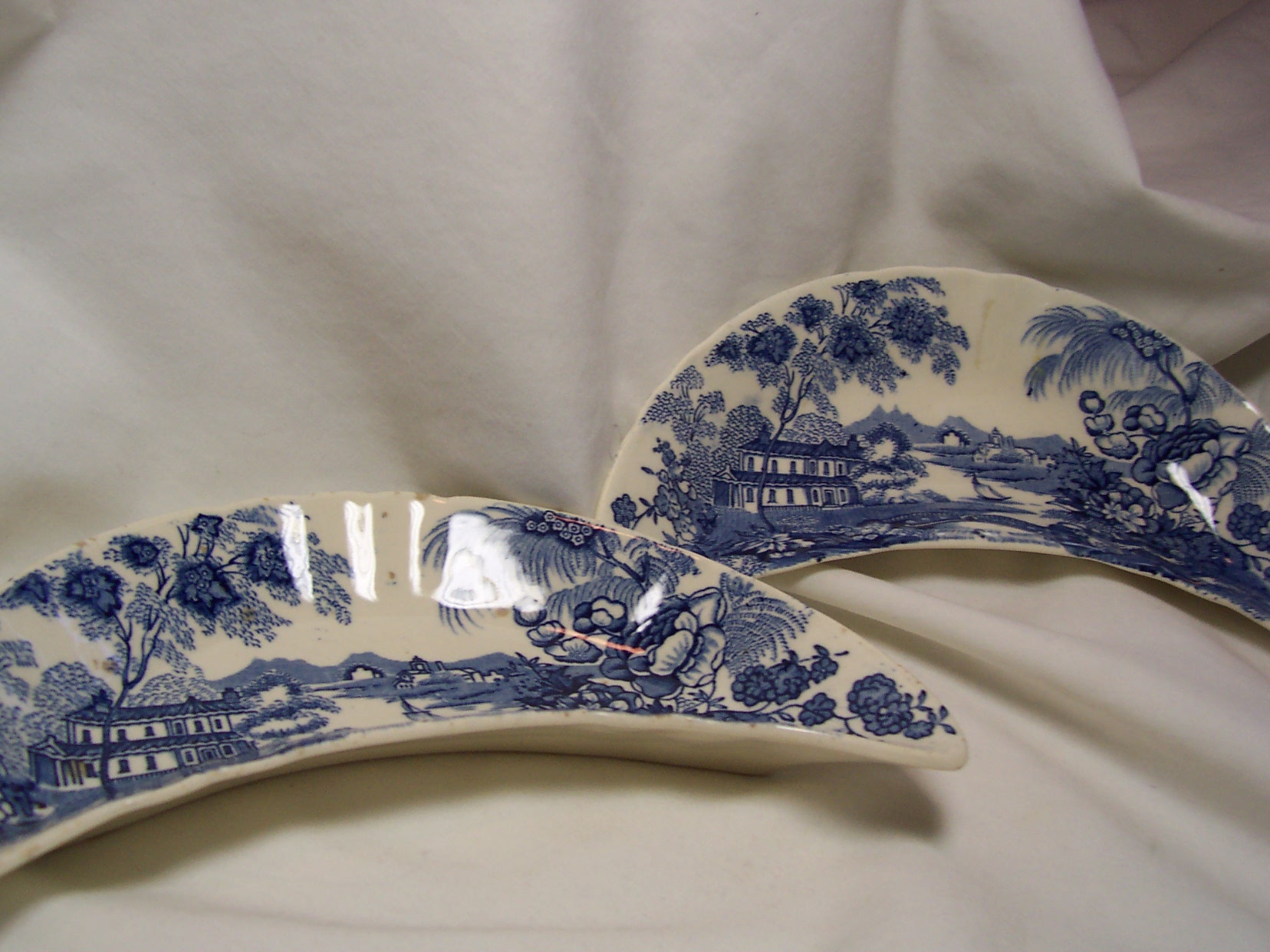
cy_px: 476
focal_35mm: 37
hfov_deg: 50.1
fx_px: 1357
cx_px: 635
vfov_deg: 38.7
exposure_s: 1/90
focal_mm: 5.6
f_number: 2.8
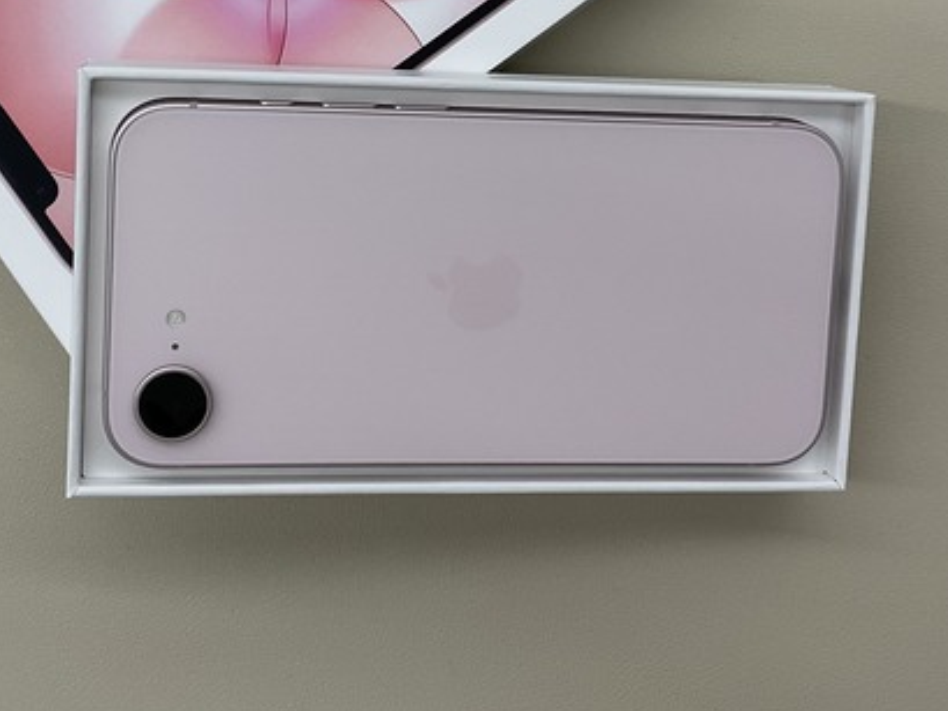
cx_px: 408
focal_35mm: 51
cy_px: 123
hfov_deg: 37.4
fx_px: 1397
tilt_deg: -85.5
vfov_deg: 27.9
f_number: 1.8
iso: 32
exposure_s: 1/100
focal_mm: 3
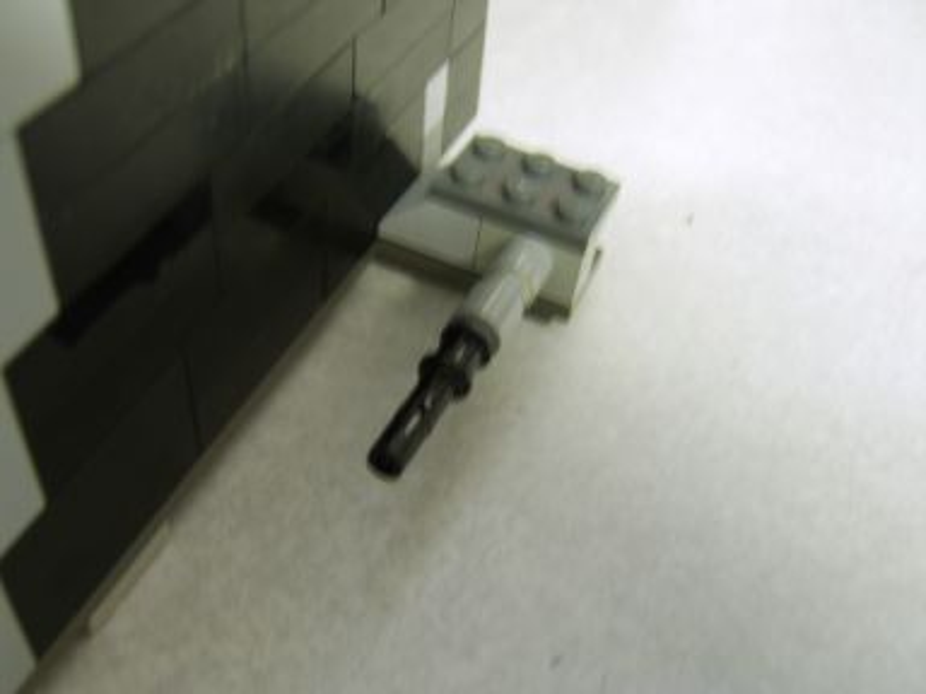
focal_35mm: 31
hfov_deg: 58.4
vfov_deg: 45.4
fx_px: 829
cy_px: 347
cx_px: 463
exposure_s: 1/3
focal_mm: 8.13
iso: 71
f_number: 2.7
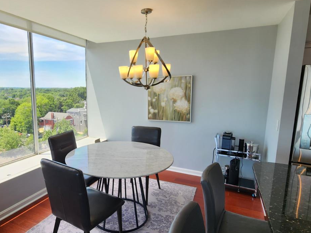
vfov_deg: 63.4
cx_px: 131
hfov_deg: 78.5
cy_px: 119
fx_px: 189
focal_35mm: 21
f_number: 2.2
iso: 64
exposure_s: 1/120
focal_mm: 2.2
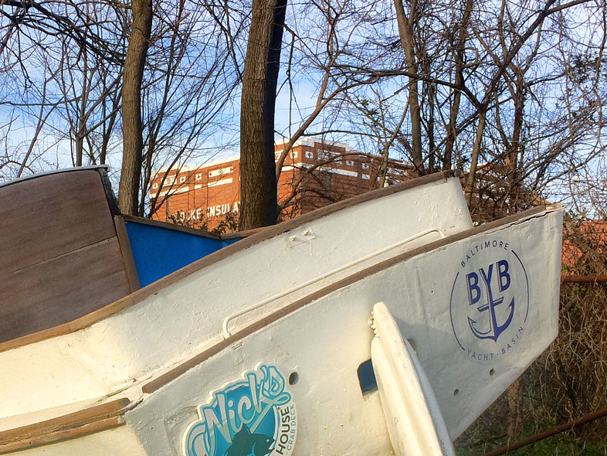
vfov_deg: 24.3
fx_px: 1035
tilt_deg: -4.6
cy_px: 386
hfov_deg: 32.4
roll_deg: -0.2
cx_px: 201
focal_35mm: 59
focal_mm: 4.15
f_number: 2.2
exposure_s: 1/533
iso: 32
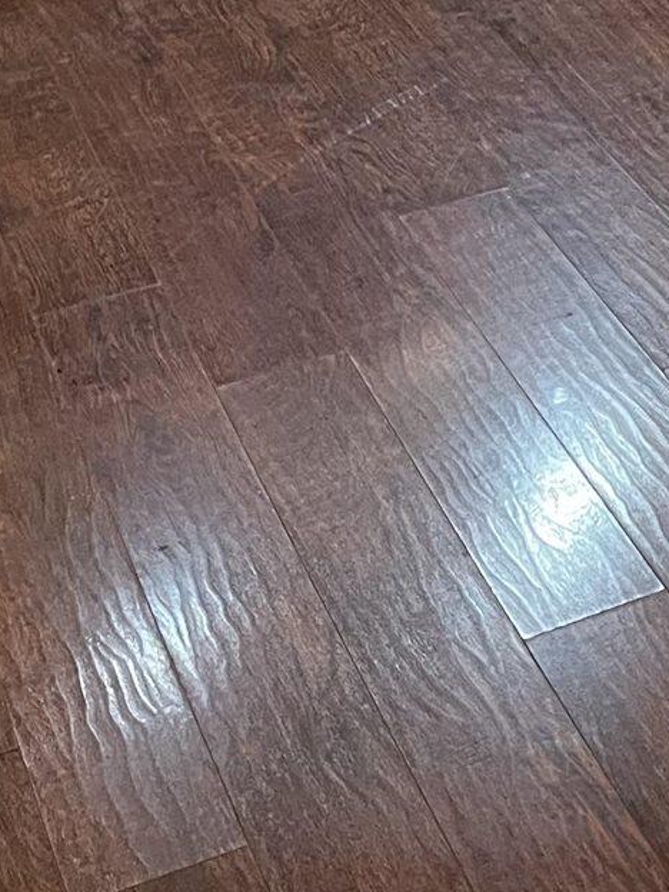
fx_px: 2474
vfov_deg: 17.1
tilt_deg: -9.5
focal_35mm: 96
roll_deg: +1.3
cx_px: 861
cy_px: -663
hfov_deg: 14.8
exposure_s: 1/60
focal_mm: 5.1
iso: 320
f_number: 1.6
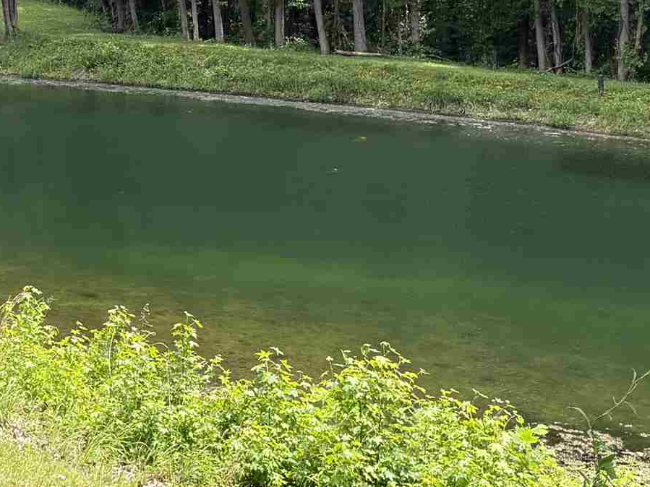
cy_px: 67
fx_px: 1540
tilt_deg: -6.0
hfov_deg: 23.6
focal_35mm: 82
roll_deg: -0.9
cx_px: 158
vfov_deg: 17.8
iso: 100
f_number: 1.78
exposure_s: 1/1410
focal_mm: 6.76
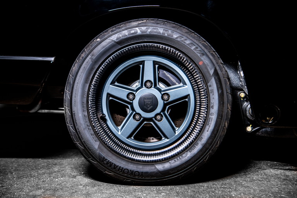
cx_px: 148
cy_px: 99
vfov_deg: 29.2
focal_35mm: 46
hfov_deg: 42.7
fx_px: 379
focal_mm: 46
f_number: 4.5
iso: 800
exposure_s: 1/20
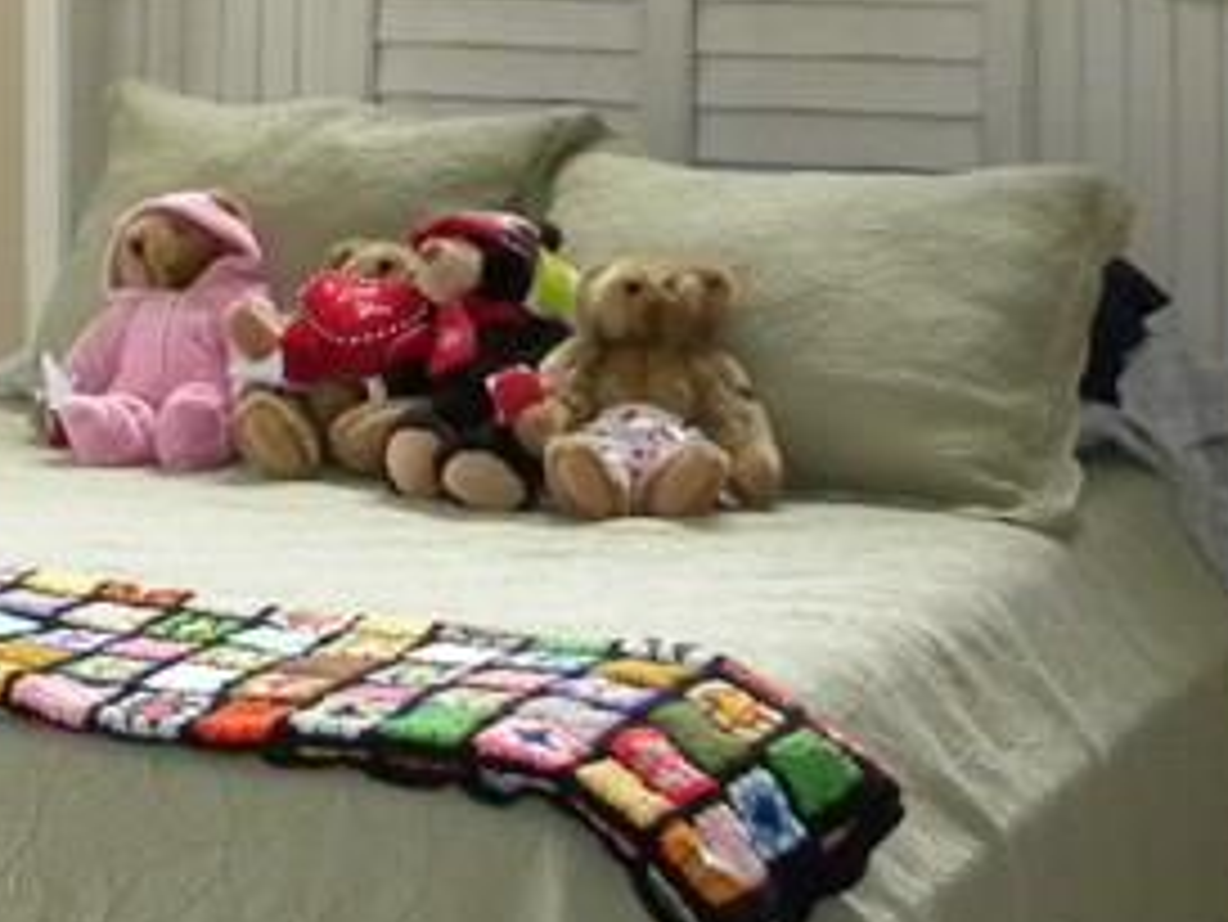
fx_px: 3727
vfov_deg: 13.6
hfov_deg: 18.0
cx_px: -144
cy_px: -274
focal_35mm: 105
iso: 400
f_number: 3.5
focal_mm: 5
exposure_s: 1/28.4
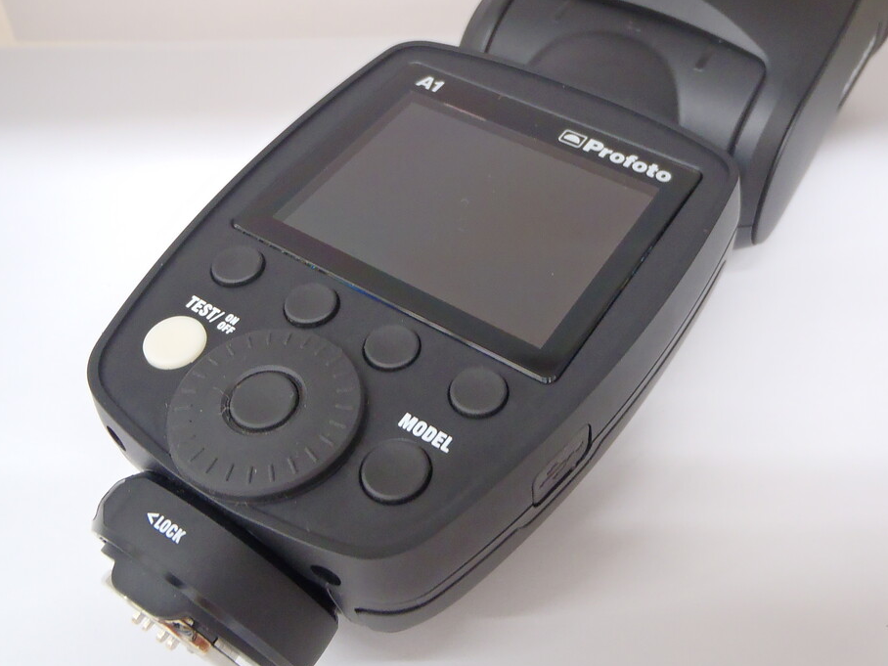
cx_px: 515
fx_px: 949
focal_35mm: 37
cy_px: 249
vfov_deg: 38.4
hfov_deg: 49.9
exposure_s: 1/13
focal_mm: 5
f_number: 3.9
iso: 200
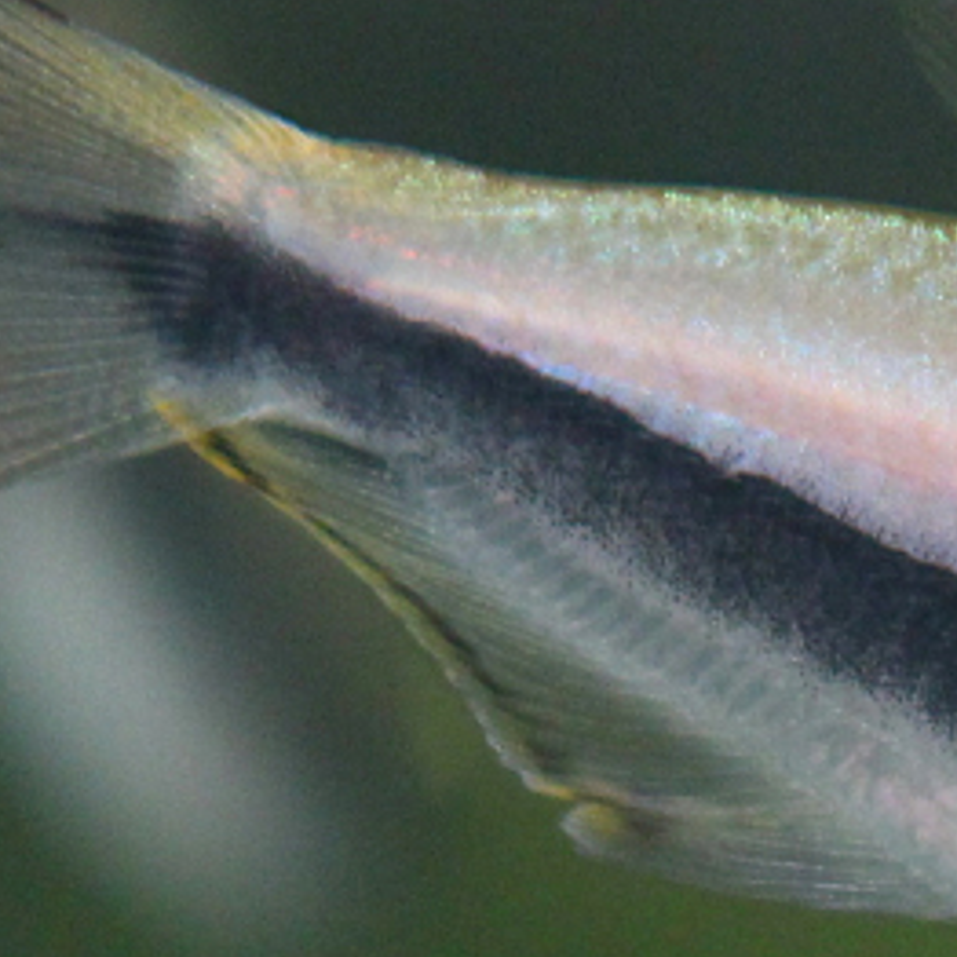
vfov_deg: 17.9
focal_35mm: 97
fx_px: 3034
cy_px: 544
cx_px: 957
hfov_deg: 17.5
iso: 80
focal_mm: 6
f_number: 3.2
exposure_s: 1/40
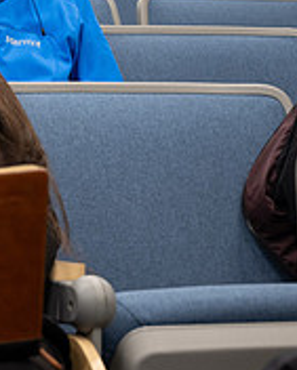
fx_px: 2382
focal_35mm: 217
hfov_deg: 7.0
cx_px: -221
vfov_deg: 8.9
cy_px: 79
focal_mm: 70
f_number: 4
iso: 640
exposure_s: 1/60
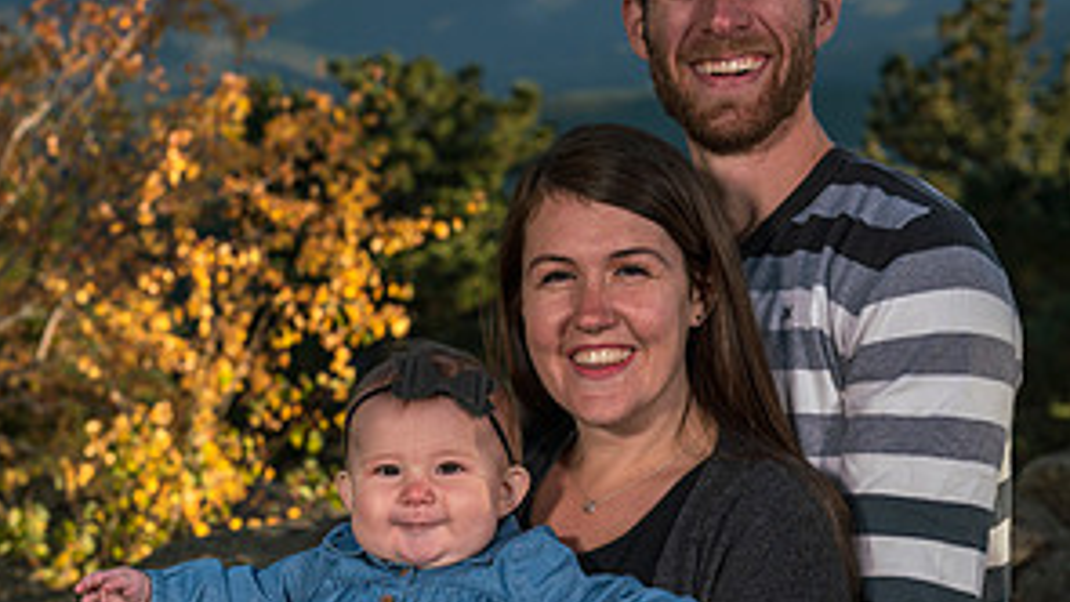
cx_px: 530
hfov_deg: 24.2
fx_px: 2497
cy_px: 464
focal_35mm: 88
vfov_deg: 13.7
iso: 100
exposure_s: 1/320
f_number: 5
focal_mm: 55
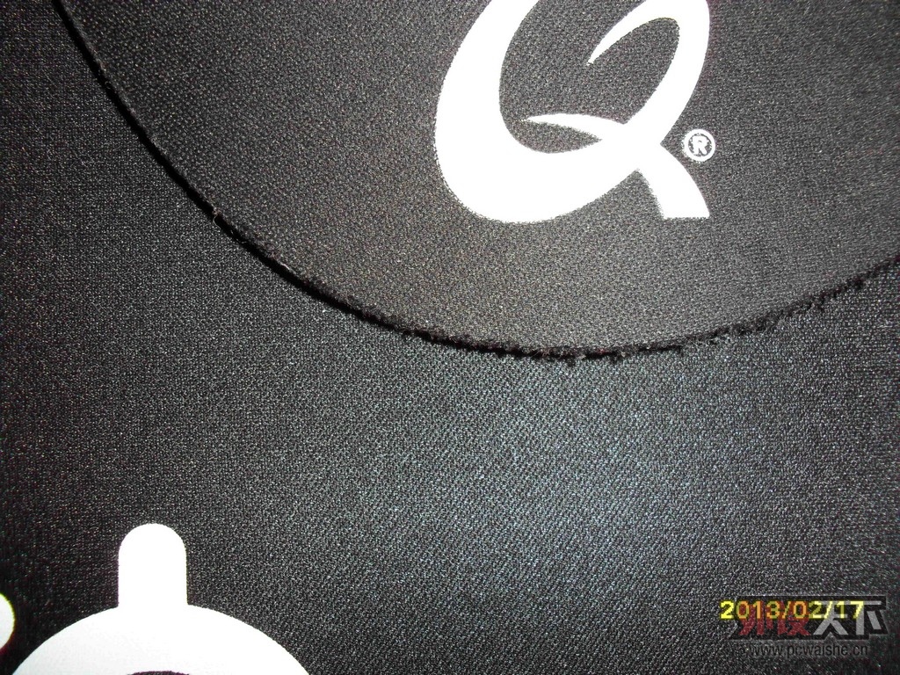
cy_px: 338
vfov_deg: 40.7
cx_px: 450
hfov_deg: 52.6
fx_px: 910
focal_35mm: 35
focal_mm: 6.3
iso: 200
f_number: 3.2
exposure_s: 1/45
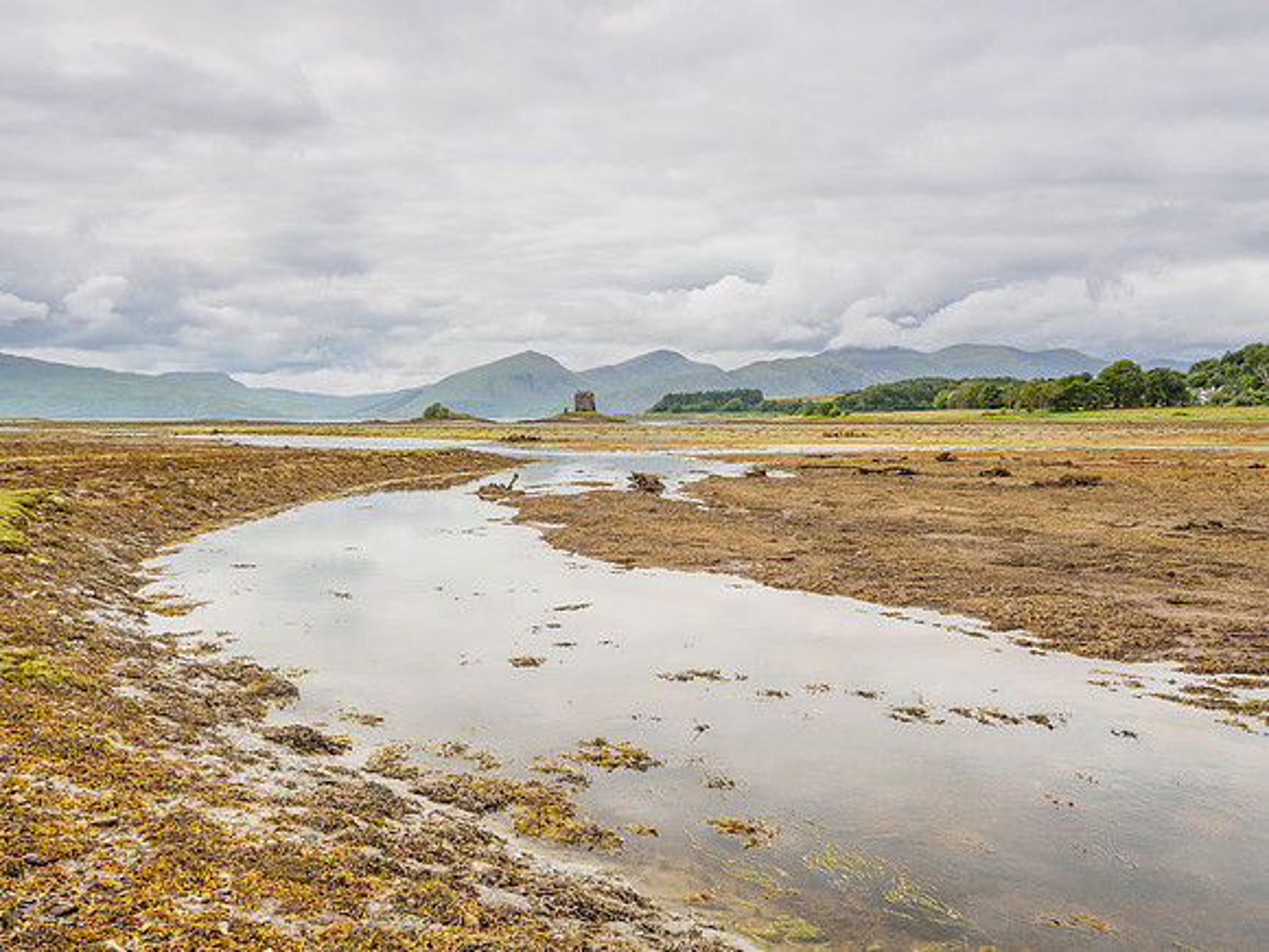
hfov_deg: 60.0
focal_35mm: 30
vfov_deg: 46.8
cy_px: 476
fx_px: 1100
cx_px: 634
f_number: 7.1
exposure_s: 1/80
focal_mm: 15
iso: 200
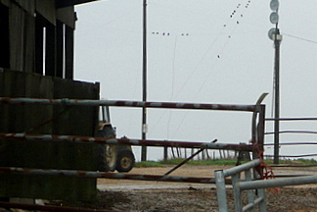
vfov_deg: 6.2
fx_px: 1946
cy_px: 75
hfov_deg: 9.3
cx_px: 307
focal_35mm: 221
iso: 100
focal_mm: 18.4
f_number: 4.7
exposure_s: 1/100
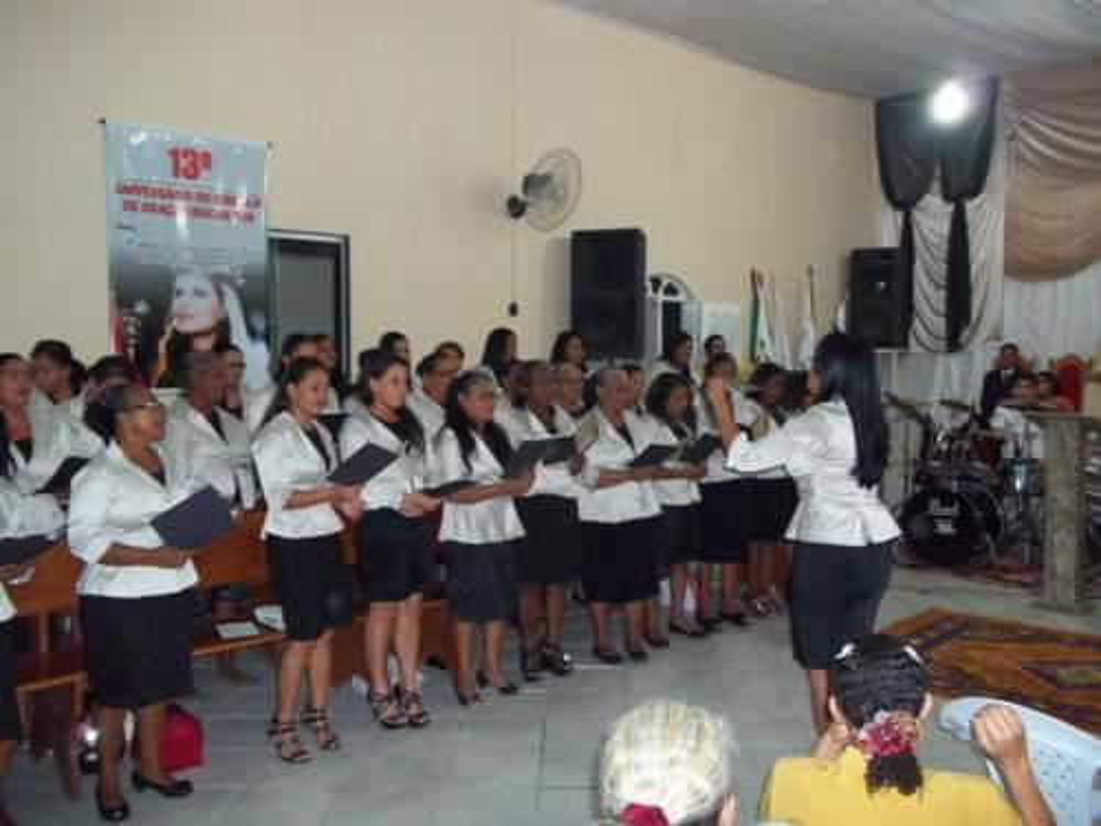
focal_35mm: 32
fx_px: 1018
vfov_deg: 44.2
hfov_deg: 56.8
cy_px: 413
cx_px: 550
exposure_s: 1/30
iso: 400
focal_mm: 5.7
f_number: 2.9
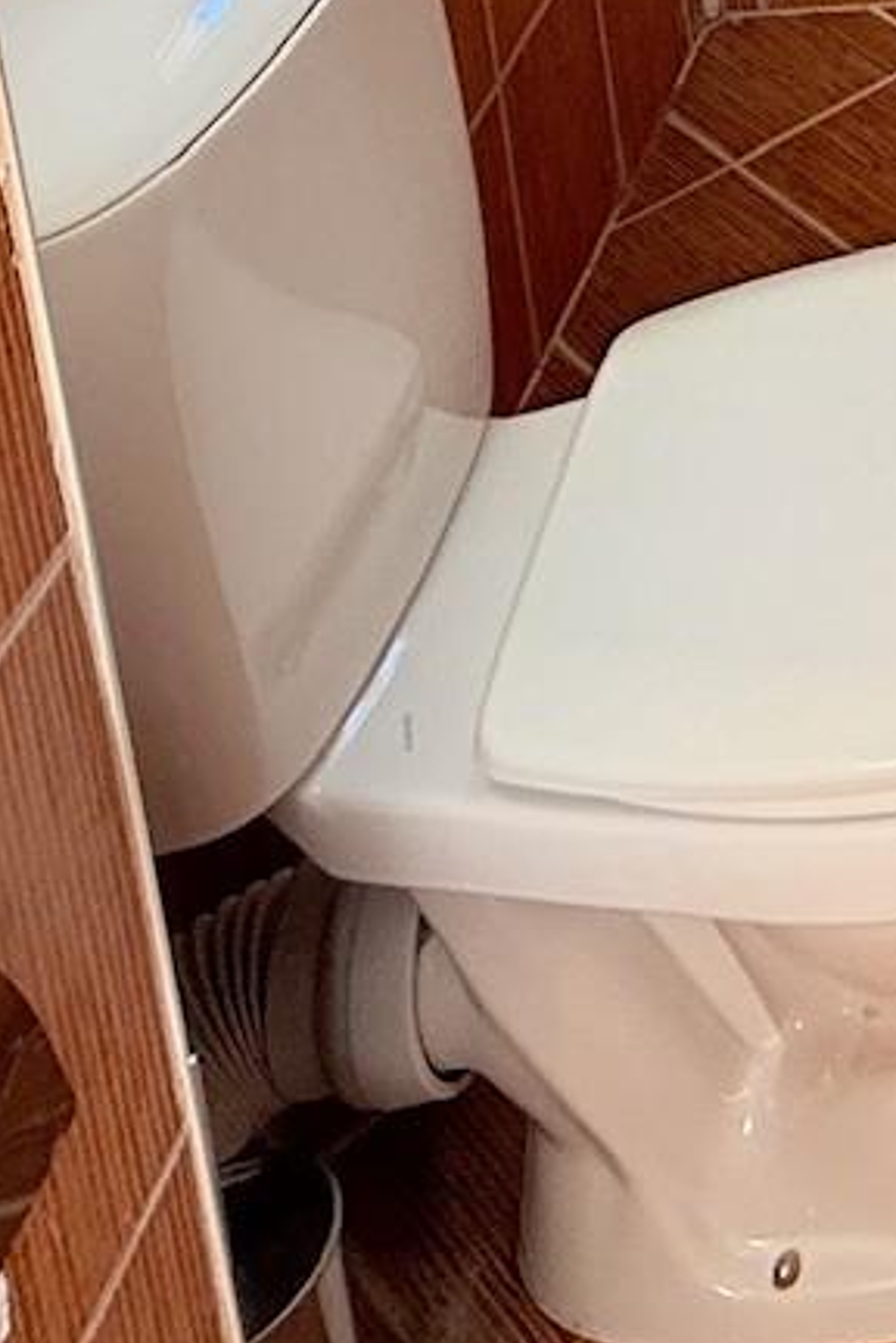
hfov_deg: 15.3
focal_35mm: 69
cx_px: 1864
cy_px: -886
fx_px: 2576
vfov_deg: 21.9
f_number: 2.2
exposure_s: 1/99
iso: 100
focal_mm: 2.22
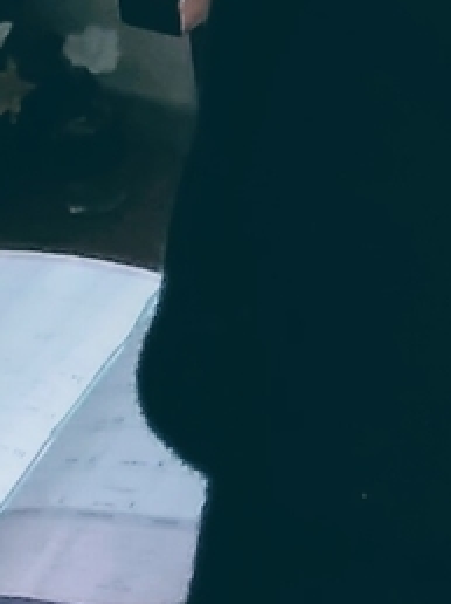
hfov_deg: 10.9
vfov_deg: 13.3
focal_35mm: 121
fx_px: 2105
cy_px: -714
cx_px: 958
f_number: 2.4
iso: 75
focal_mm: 2.18
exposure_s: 1/33
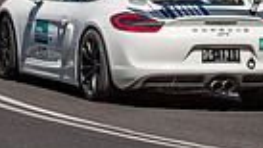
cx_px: 100
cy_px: -225
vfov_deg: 3.0
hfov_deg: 5.3
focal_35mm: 404
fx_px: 2817
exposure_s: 1/3200
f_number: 5
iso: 250
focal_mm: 78
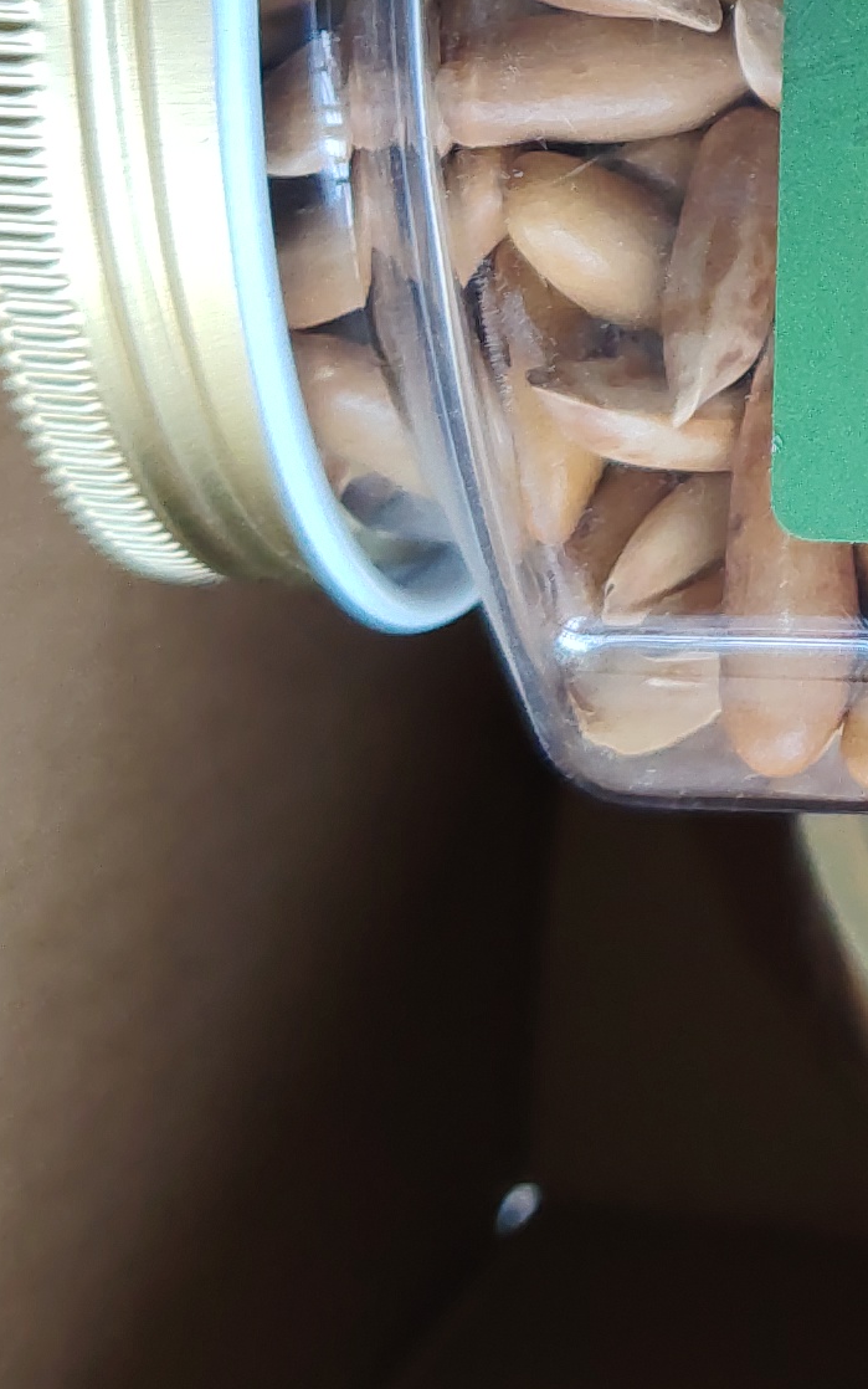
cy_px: -92
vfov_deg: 19.8
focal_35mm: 101
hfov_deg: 11.9
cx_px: 1583
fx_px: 3822
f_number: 1.88
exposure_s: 1/100
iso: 217
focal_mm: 4.84
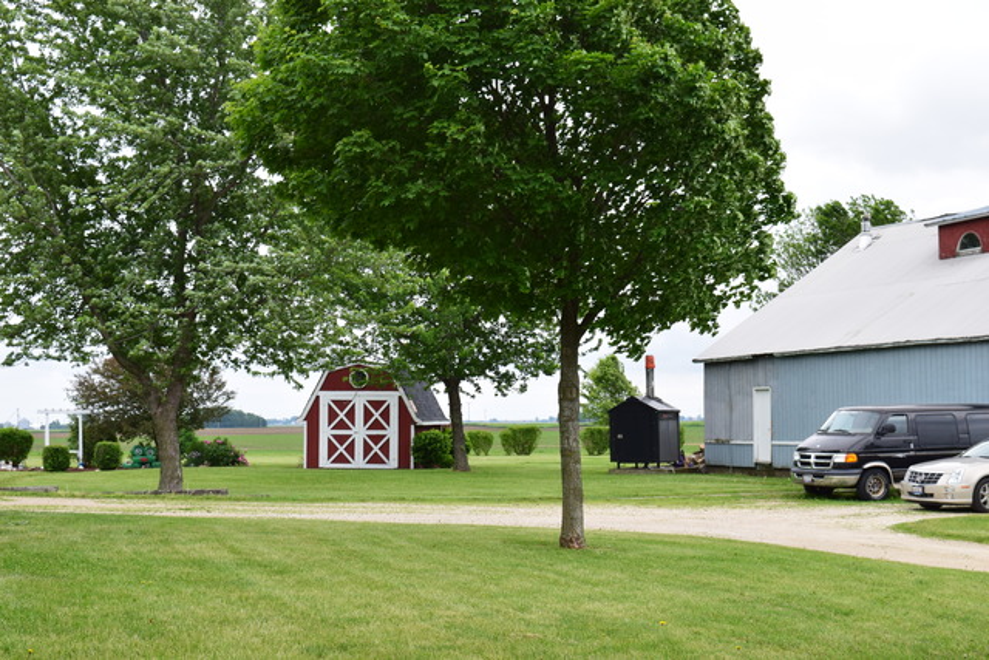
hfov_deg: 35.0
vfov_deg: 23.8
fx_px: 1566
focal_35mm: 57
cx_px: 494
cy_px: 330
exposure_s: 1/400
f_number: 11
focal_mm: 38
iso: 400
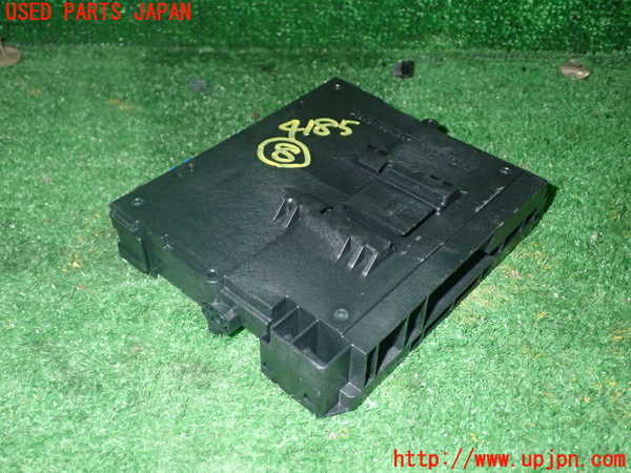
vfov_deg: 39.7
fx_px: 656
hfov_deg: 51.4
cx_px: 316
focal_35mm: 36
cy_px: 236
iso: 640
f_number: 7.1
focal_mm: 6.37
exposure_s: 1/40
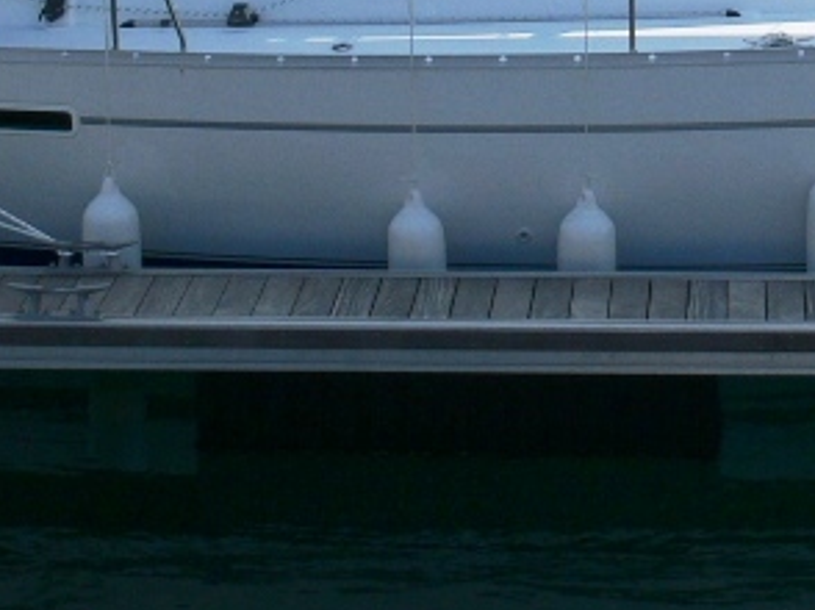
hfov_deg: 13.0
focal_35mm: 150
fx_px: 3529
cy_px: -83
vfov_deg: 9.8
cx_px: 765
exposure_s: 1/400
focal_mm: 8.8
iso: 80
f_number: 5.6
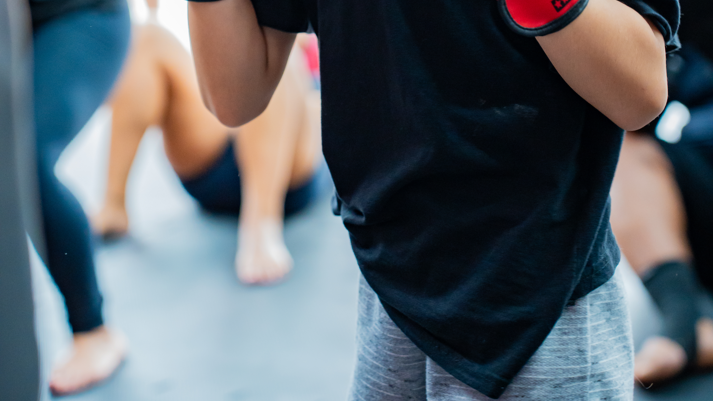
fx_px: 1815
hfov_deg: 22.2
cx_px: 356
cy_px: -20
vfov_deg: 12.4
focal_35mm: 96
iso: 4000
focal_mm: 61
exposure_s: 1/320
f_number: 2.8
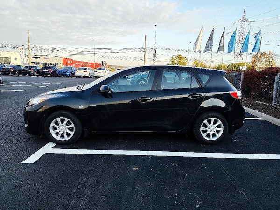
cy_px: 105
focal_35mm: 23
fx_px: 186
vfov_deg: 58.9
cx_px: 140
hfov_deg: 73.9
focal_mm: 6.19
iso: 50
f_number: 1.65
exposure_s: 1/250
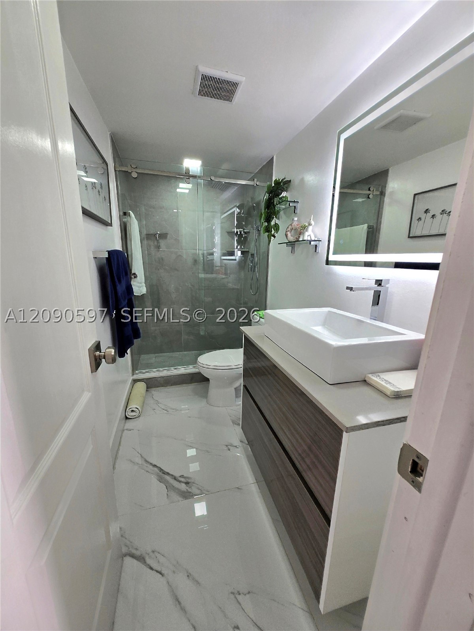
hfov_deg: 89.9
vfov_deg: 106.2
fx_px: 237
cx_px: 237
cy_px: 316
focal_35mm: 13
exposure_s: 1/60.2
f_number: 2.2
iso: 50
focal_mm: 1.7
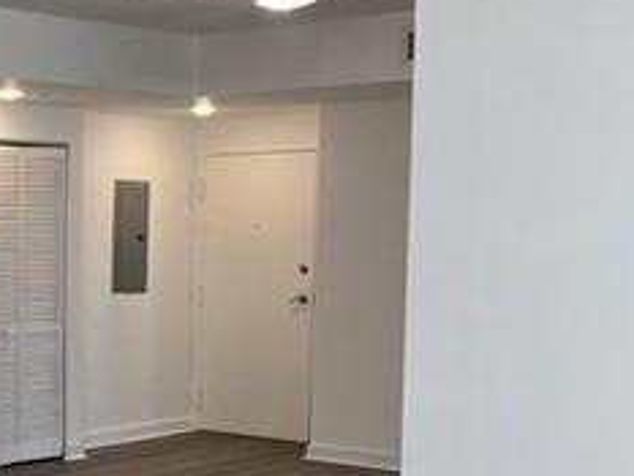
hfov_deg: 24.0
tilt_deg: -6.7
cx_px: -33
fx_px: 1411
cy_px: 394
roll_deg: +0.3
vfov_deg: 18.9
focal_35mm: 77
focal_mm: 3.99
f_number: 1.8
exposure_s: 1/120
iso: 80
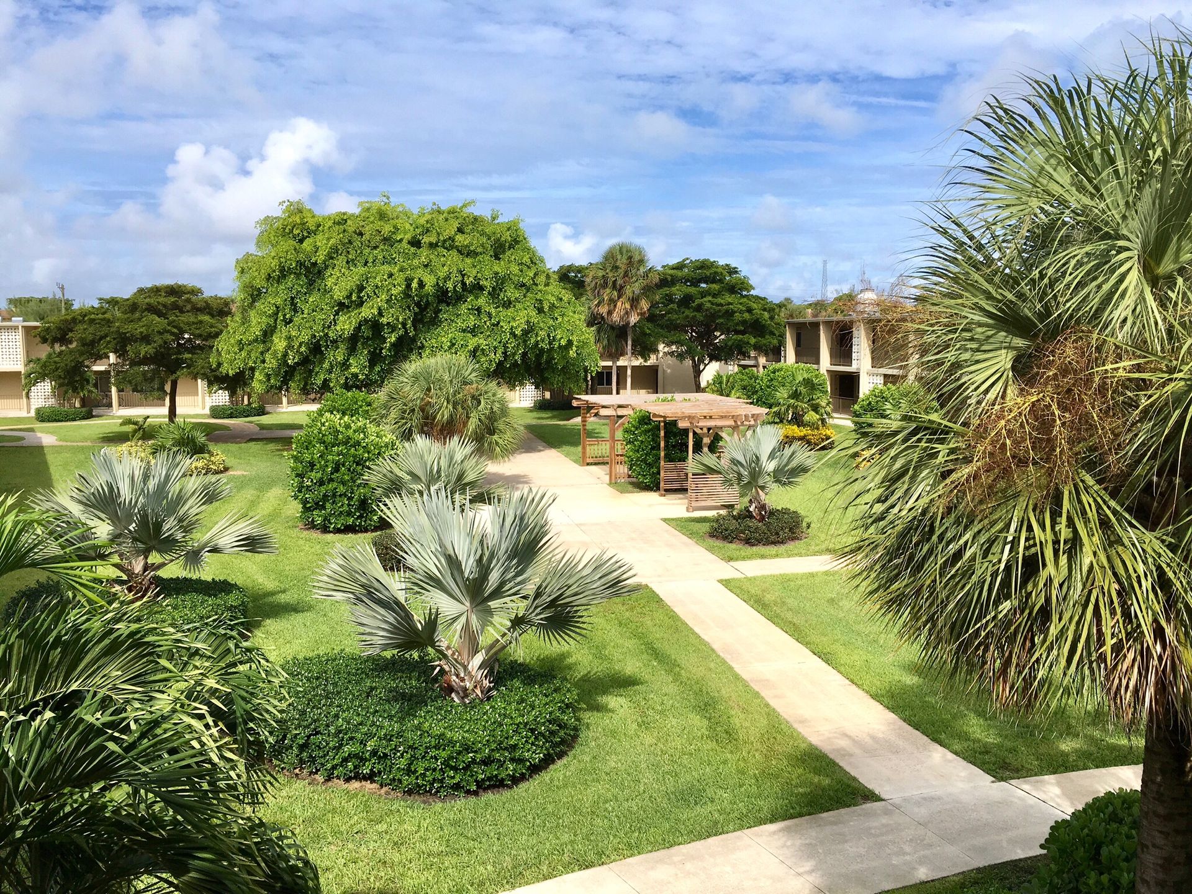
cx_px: 596
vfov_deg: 48.2
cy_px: 447
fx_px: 999
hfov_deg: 61.7
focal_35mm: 29
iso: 25
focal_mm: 4.15
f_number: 2.2
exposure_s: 1/1789
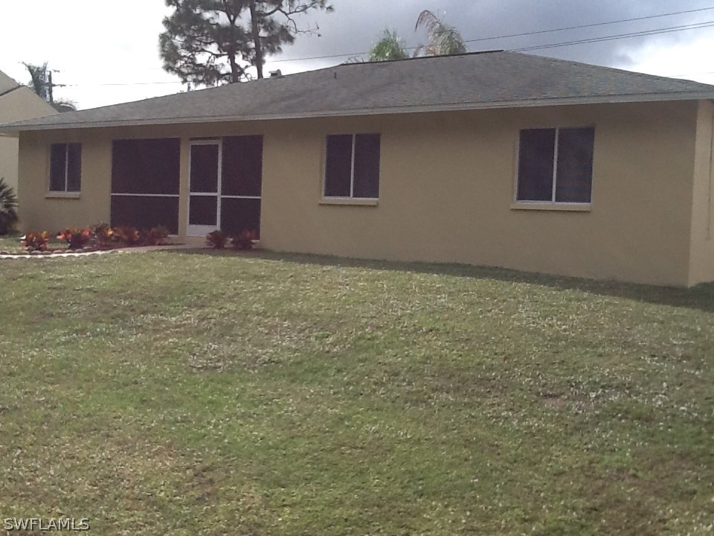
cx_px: 357
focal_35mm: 44
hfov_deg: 42.9
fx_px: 908
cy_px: 268
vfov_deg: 32.9
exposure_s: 1/1486
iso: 40
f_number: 2.4
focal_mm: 2.03
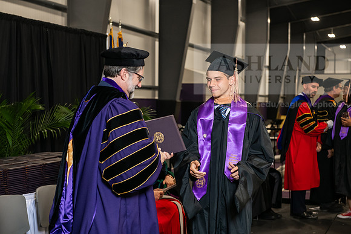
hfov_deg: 28.8
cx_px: 176
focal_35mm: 70
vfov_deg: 19.5
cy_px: 117
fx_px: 683
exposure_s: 1/200
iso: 2000
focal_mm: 70
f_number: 5
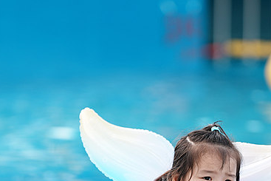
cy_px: 228
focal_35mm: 558
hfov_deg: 3.7
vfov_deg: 2.5
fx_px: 4202
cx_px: 191
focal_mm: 200
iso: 100
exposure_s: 1/800
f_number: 3.2
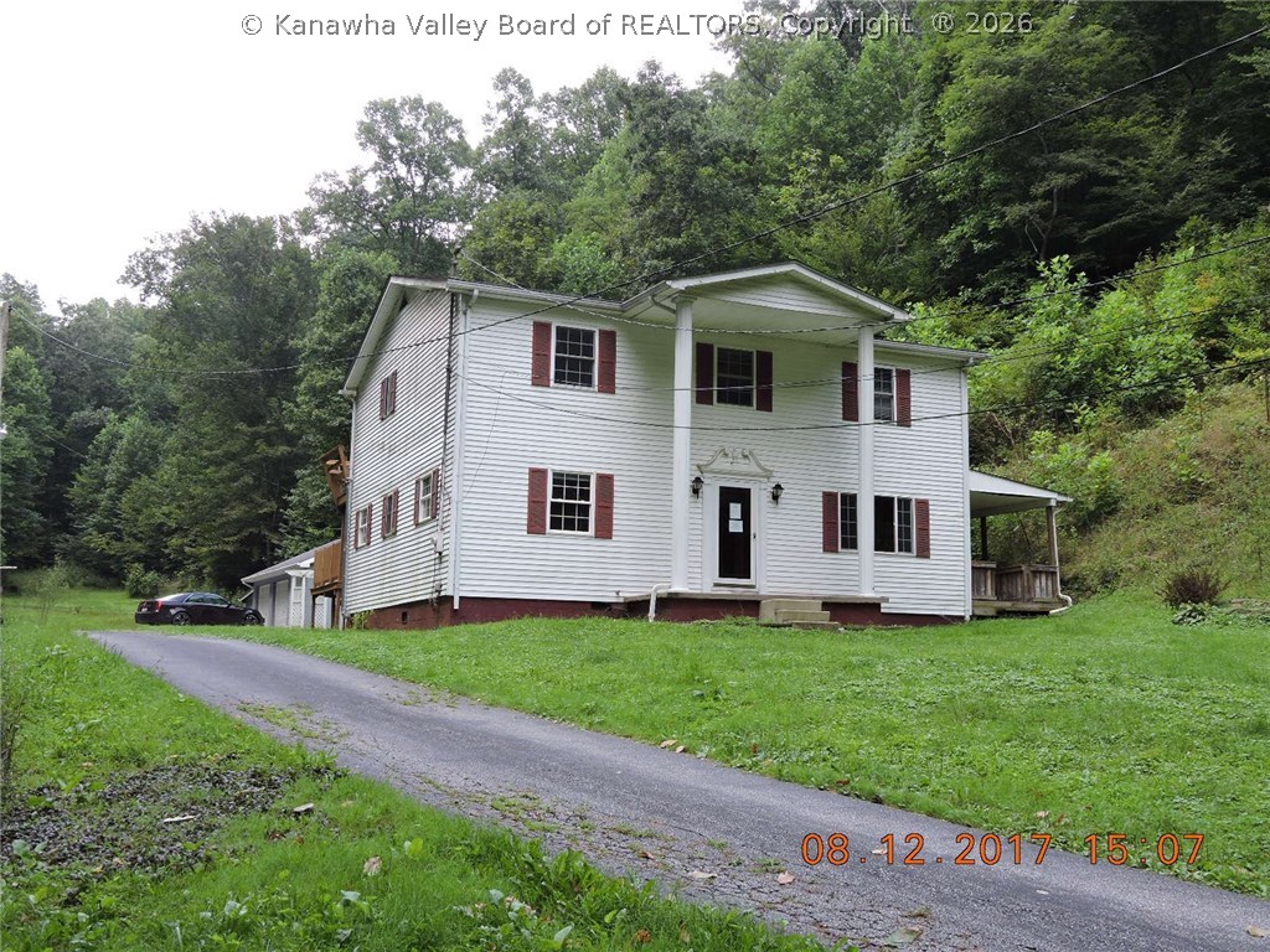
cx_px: 635
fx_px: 1284
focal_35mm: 35
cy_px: 476
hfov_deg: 52.6
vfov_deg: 40.7
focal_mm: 6.3
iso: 100
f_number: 3.8
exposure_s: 1/125
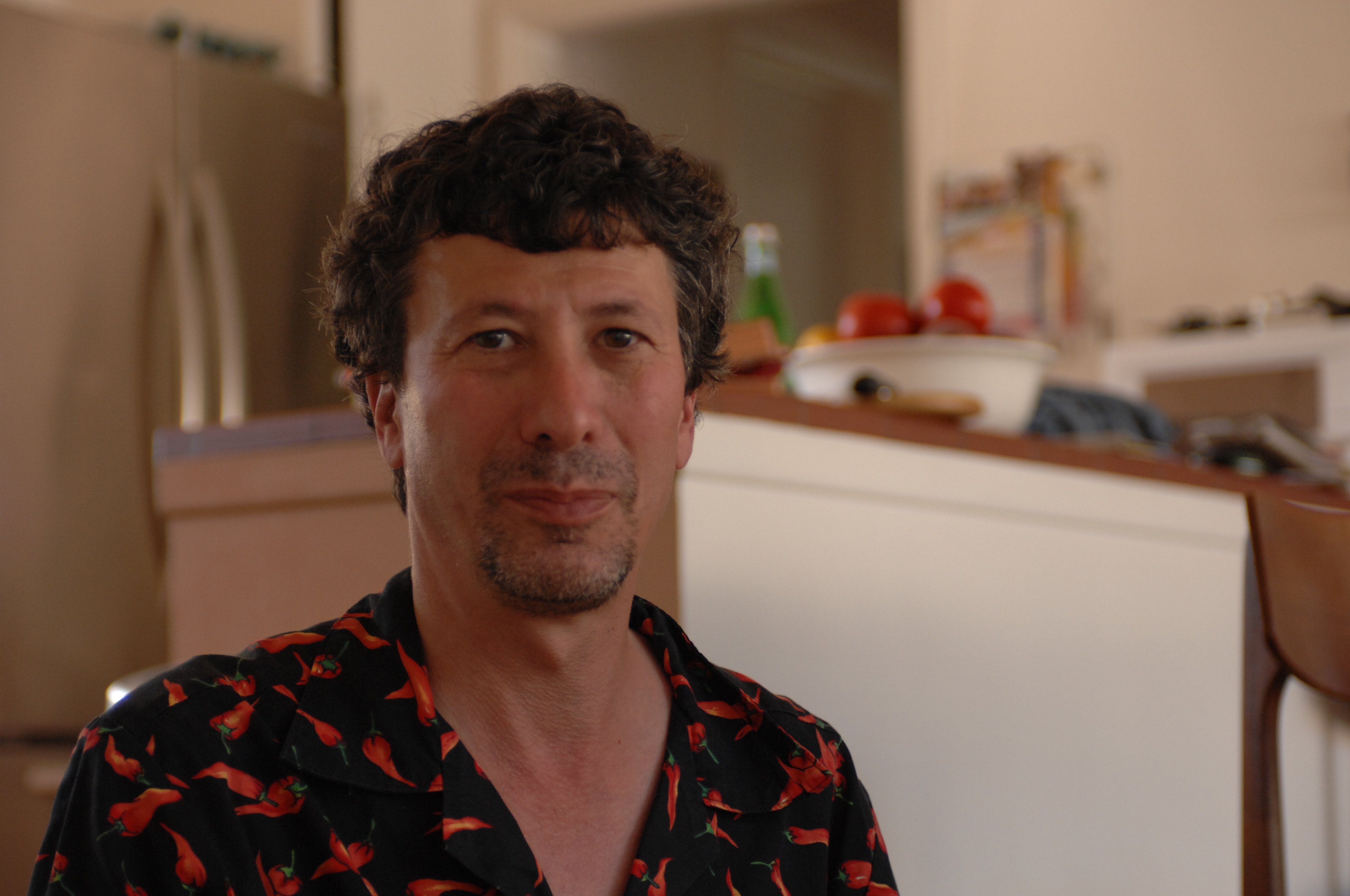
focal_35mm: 84
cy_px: 448
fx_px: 3146
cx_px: 675
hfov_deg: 24.2
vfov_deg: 16.2
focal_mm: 56
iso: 400
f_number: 2.8
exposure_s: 1/200
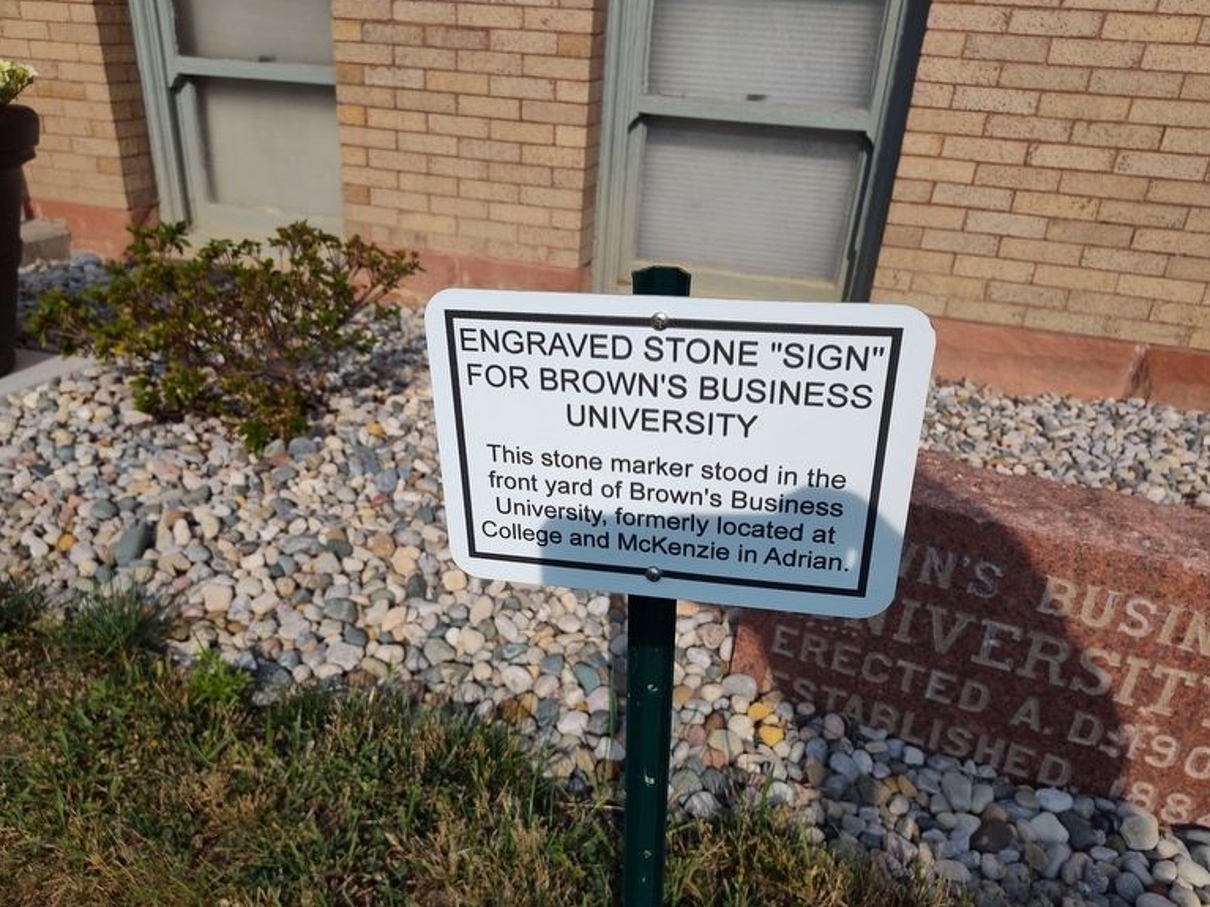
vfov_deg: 56.8
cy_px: 465
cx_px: 588
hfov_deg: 71.6
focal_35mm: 24
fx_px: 839
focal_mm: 5.56
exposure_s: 1/1748
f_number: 1.8
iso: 100
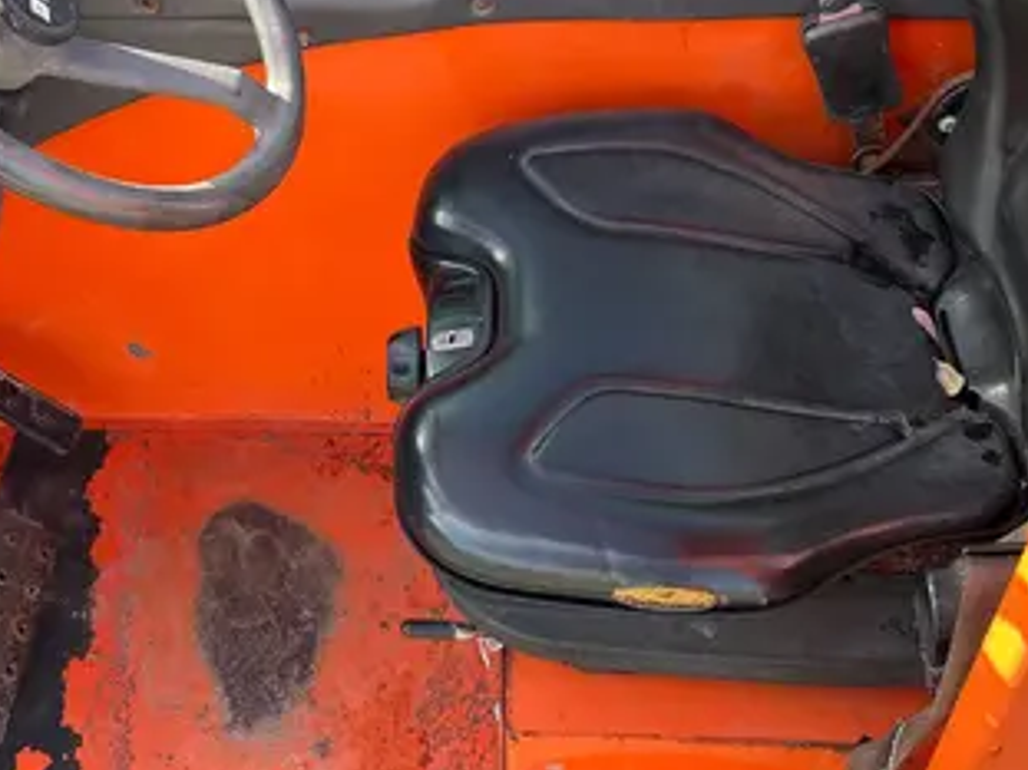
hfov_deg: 41.0
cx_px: 397
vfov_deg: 30.9
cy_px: 180
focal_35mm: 46
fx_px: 1366
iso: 40
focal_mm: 5.7
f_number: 1.5
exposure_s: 1/279
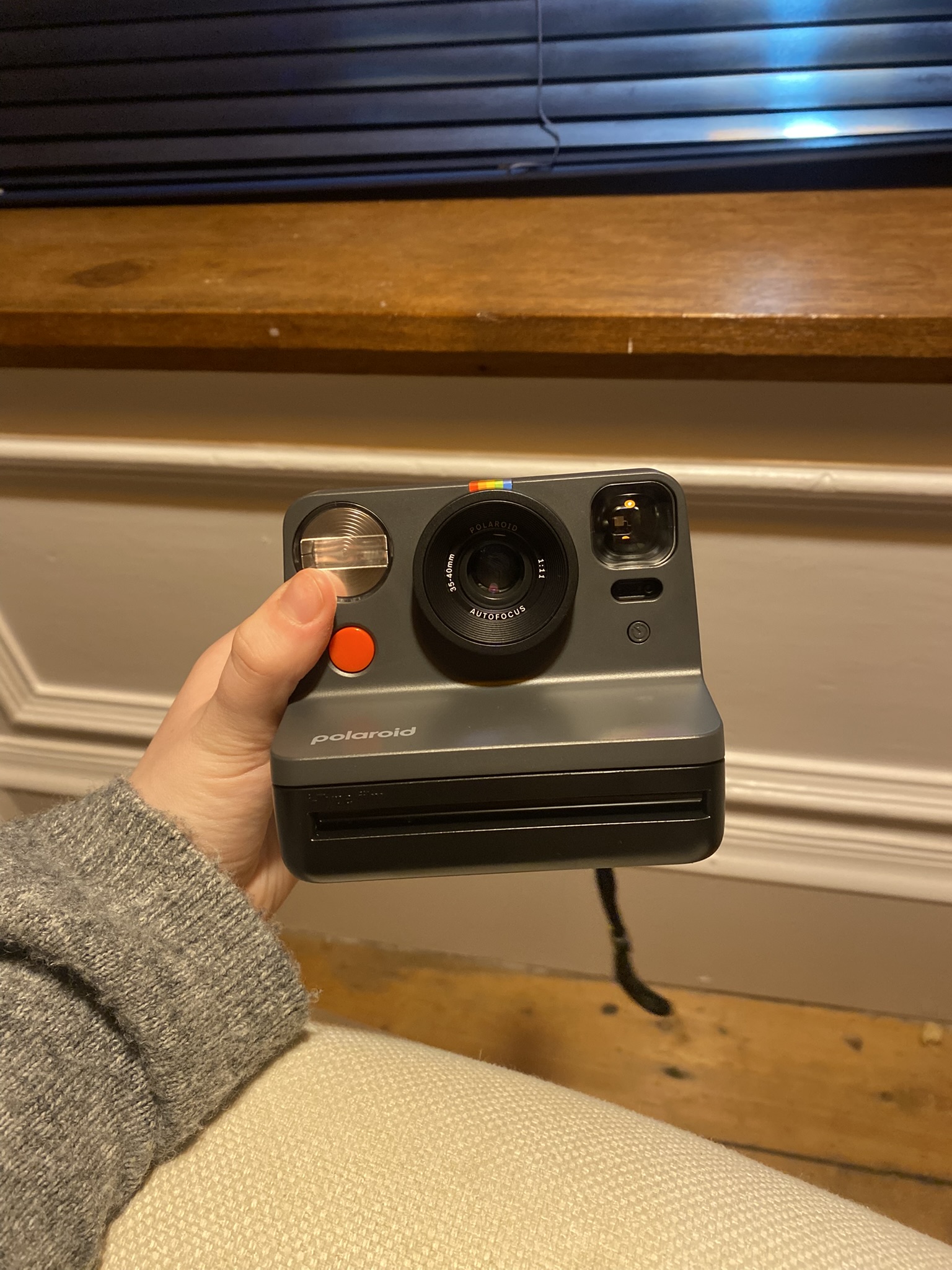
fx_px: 953
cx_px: 476
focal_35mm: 26
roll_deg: +8.4
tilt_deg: -42.1
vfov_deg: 67.3
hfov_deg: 53.1
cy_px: 635
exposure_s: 1/50
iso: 400
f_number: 1.8
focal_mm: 4.25
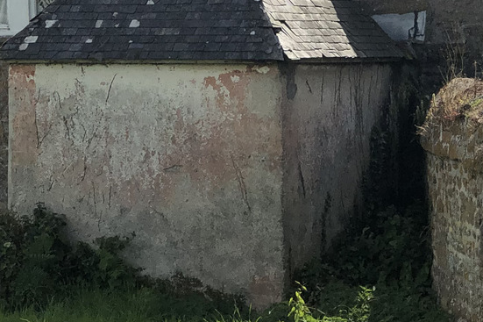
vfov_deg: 8.5
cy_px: -176
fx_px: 2106
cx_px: 231
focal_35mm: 157
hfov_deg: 13.1
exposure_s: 1/2114
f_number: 2.4
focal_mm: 6
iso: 16
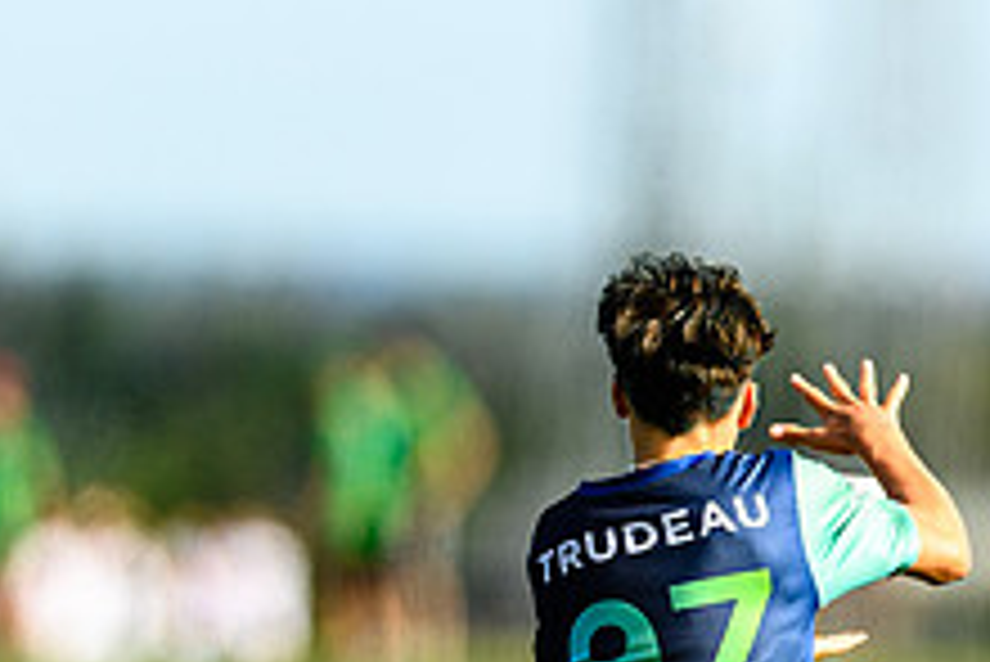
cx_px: 735
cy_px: 617
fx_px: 38689
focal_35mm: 1406
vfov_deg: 1.0
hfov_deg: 1.5
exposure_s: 1/1600
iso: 100
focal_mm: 400
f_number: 3.2
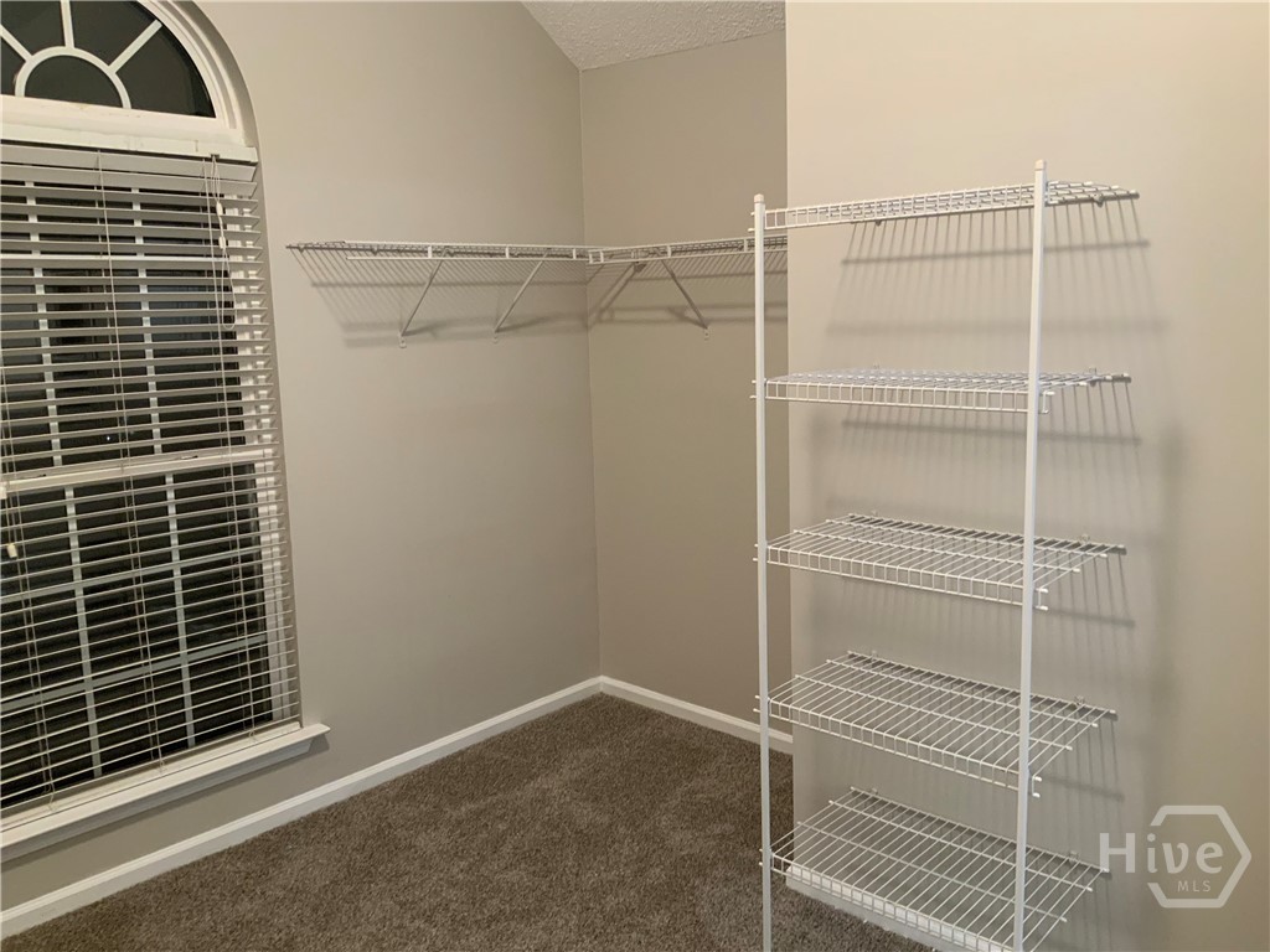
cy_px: 476
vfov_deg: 48.2
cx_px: 635
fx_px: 1064
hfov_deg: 61.7
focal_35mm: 29
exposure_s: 1/60
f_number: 1.8
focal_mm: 3
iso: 160
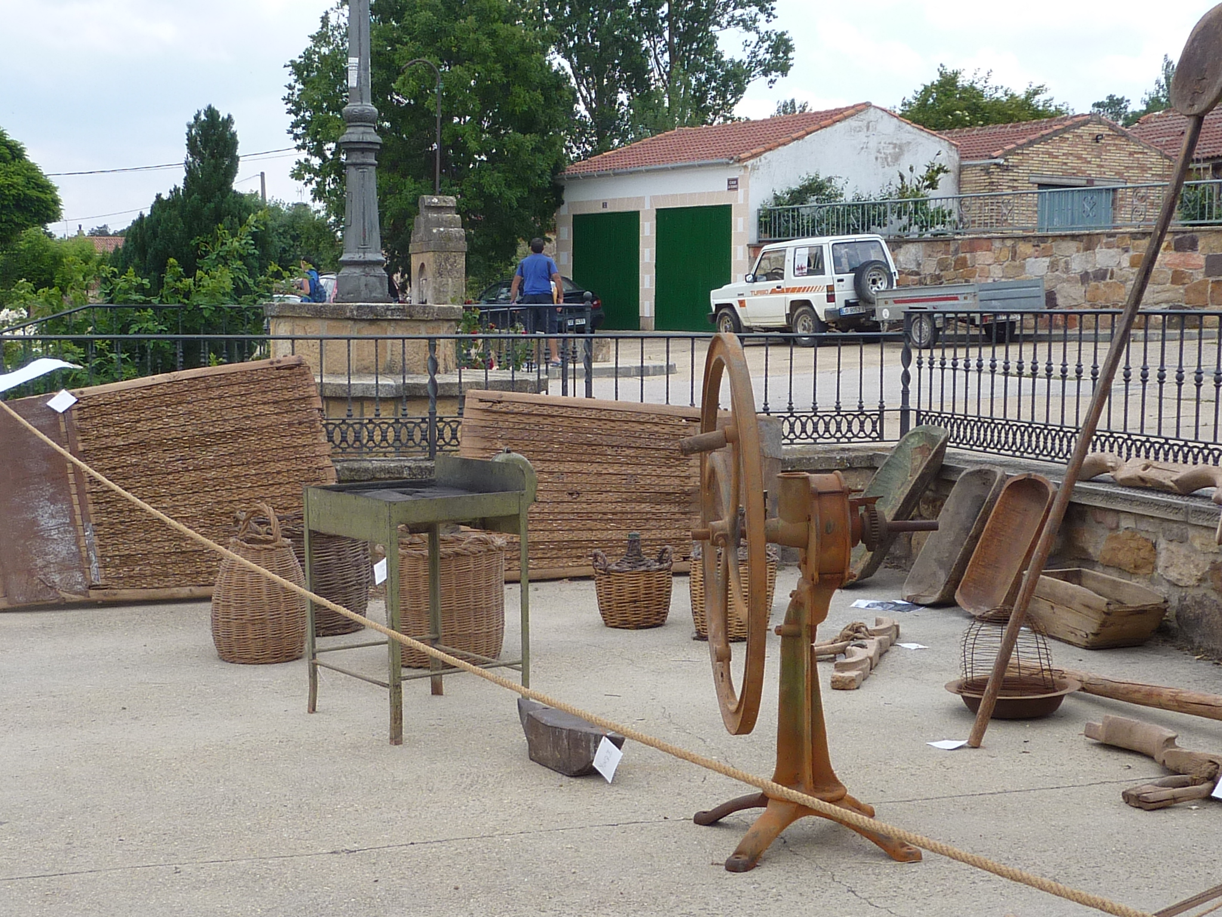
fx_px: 1942
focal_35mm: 55
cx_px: 611
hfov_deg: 34.9
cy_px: 458
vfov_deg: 26.6
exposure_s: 1/400
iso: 80
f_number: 4
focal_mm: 5
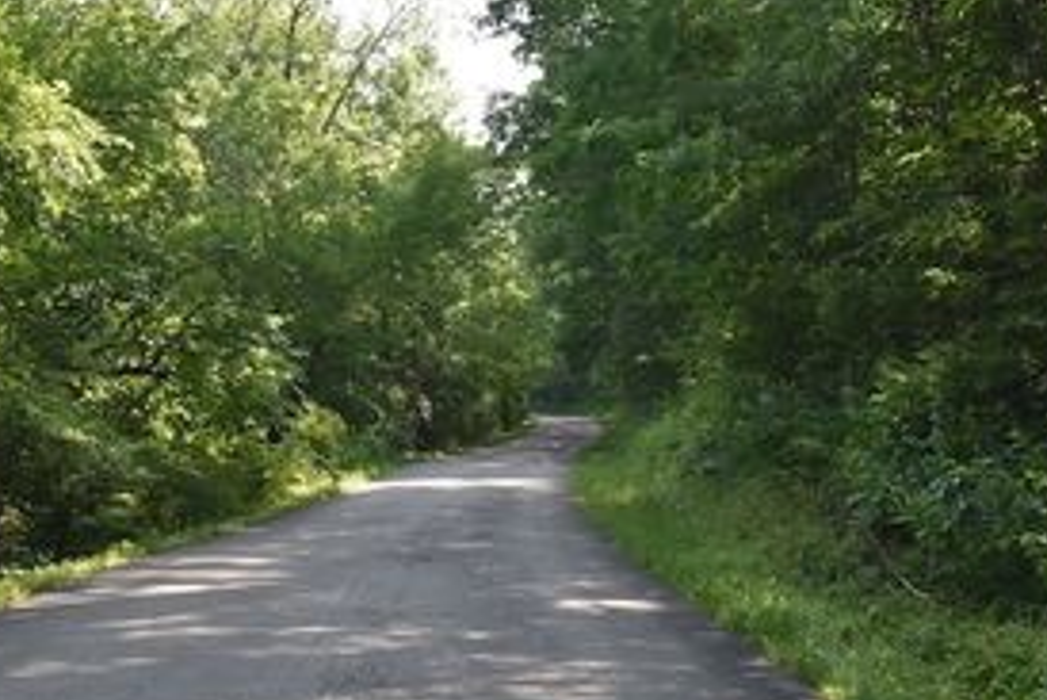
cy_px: 262
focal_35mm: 66
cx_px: 581
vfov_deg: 20.6
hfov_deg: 30.5
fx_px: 1920
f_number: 8
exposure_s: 1/400
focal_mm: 28
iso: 800
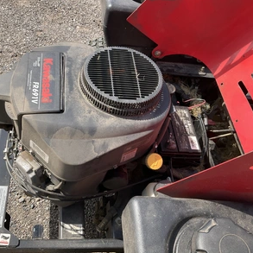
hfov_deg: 46.7
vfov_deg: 47.2
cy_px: 125
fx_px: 289
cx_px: 92
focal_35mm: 35
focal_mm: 3
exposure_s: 1/912
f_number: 1.8
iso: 25
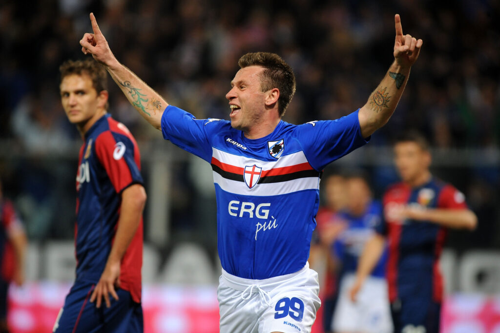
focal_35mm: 420
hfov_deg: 4.9
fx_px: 5831
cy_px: 166
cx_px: 250
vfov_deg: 3.3
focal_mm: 420
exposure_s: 1/640
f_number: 4
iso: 2000
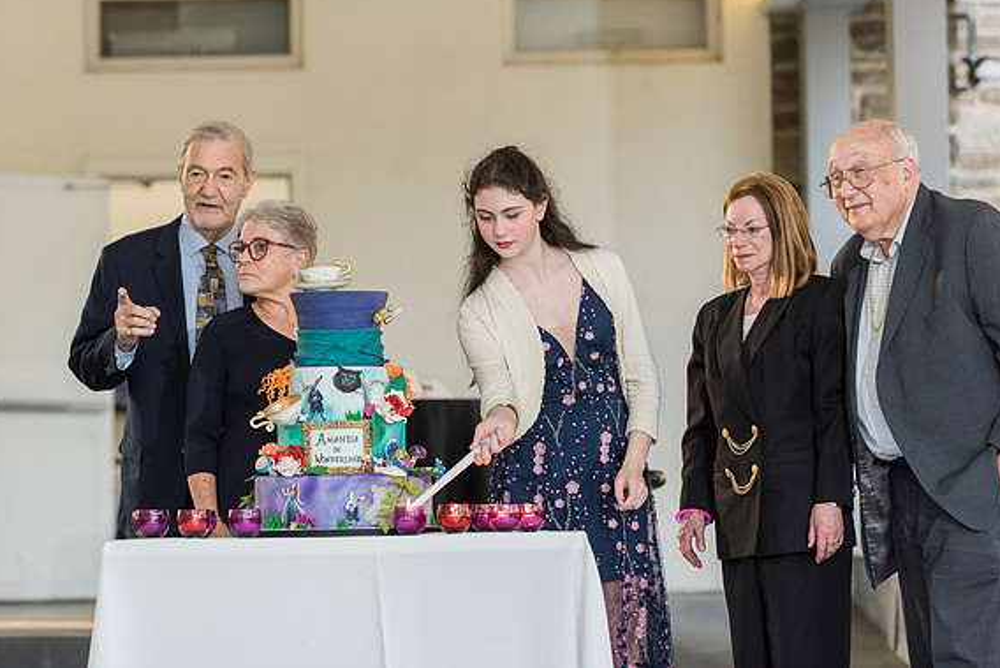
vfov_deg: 9.6
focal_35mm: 143
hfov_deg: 14.3
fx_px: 3973
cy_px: 329
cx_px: 502
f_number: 4
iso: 1000
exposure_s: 1/160
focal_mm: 140
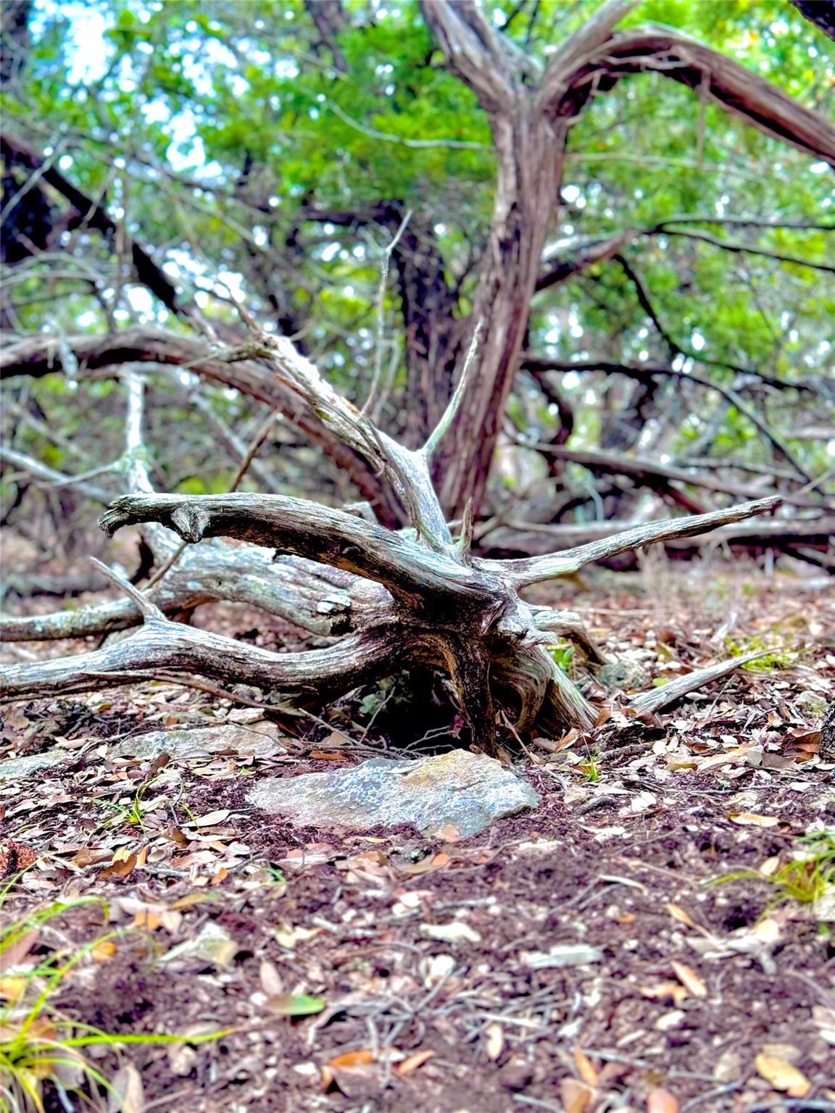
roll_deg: -2.8
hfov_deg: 30.3
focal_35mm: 48
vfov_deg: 39.7
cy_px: 556
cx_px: 418
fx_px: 1544
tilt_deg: +5.9
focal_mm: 6.76
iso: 80
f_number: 1.78
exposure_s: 1/121
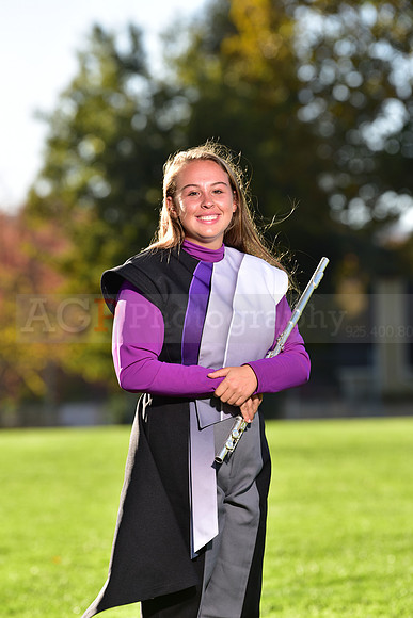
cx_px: 206
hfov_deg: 6.9
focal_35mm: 200
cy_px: 309
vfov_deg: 10.3
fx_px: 3439
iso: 80
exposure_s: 1/250
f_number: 5
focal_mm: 200
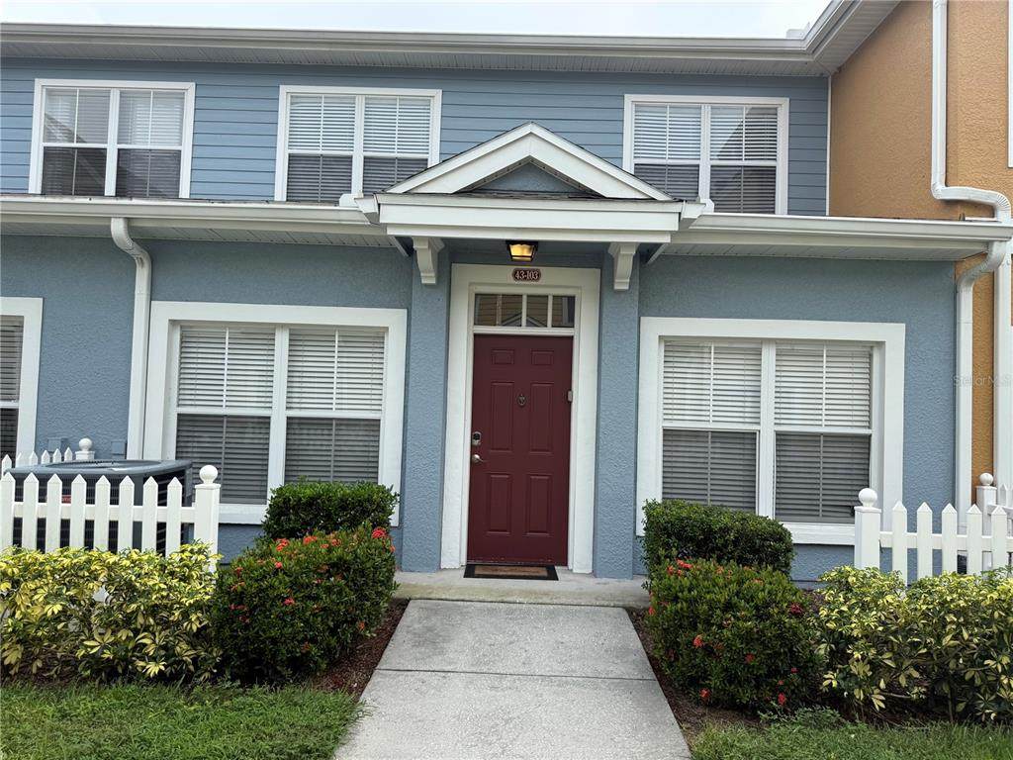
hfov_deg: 71.6
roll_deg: -2.3
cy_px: 380
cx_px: 506
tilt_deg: +2.9
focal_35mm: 24
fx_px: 702
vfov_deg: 56.8
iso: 80
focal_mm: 6.76
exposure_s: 1/2611
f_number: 1.78
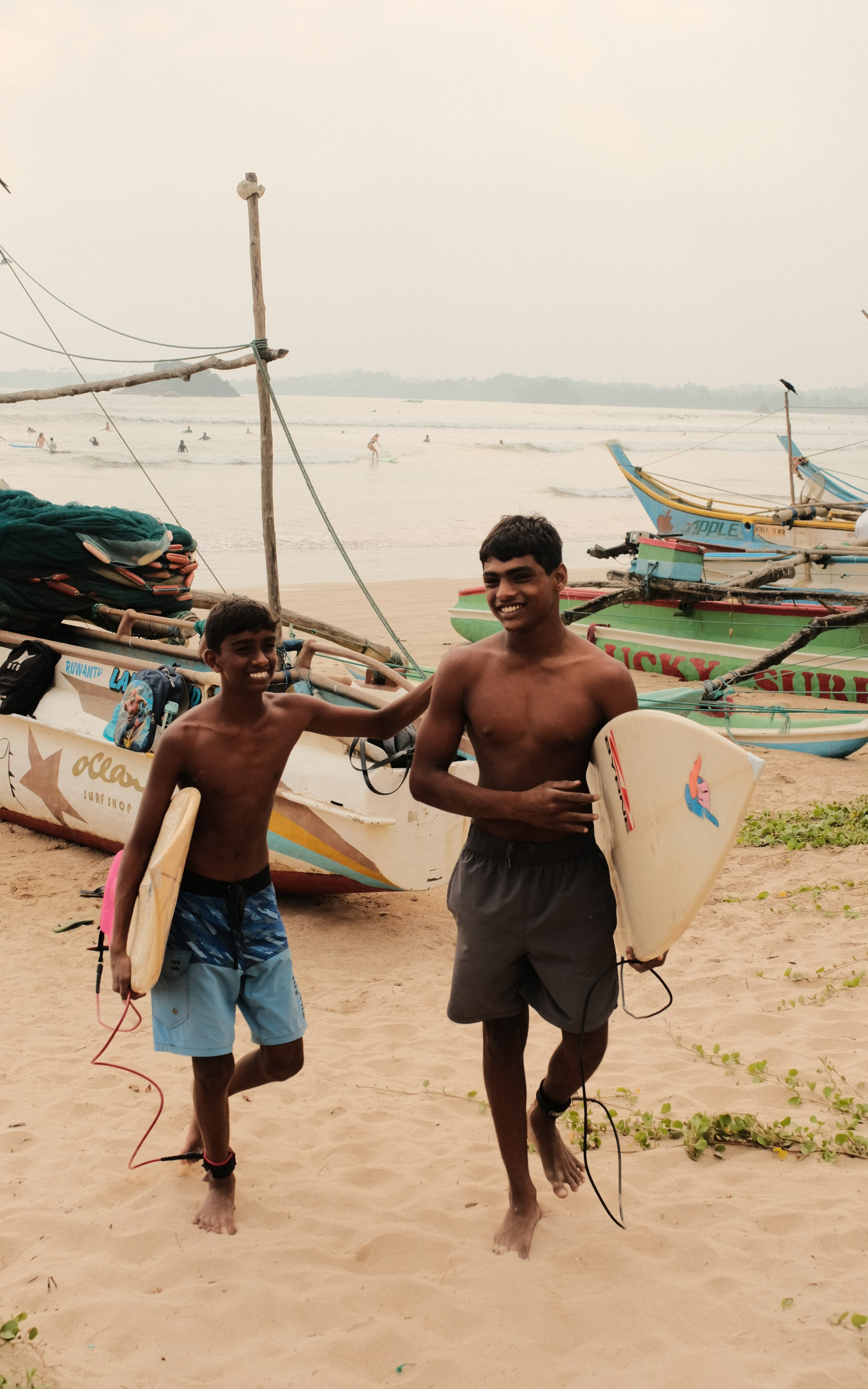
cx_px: 468
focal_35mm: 40
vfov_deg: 49.3
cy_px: 681
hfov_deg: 32.0
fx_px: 1514
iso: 800
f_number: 5
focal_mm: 25
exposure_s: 1/1000
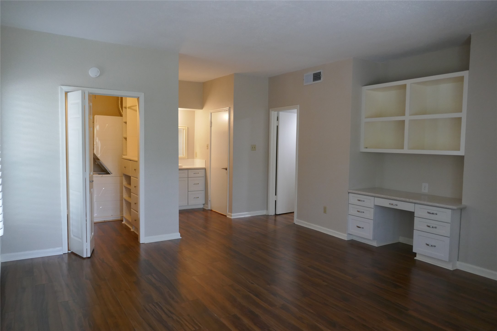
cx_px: 248
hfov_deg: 71.5
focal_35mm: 25
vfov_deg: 51.3
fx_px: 345
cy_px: 166
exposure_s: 1/60
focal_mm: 9.1
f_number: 2.8
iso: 800
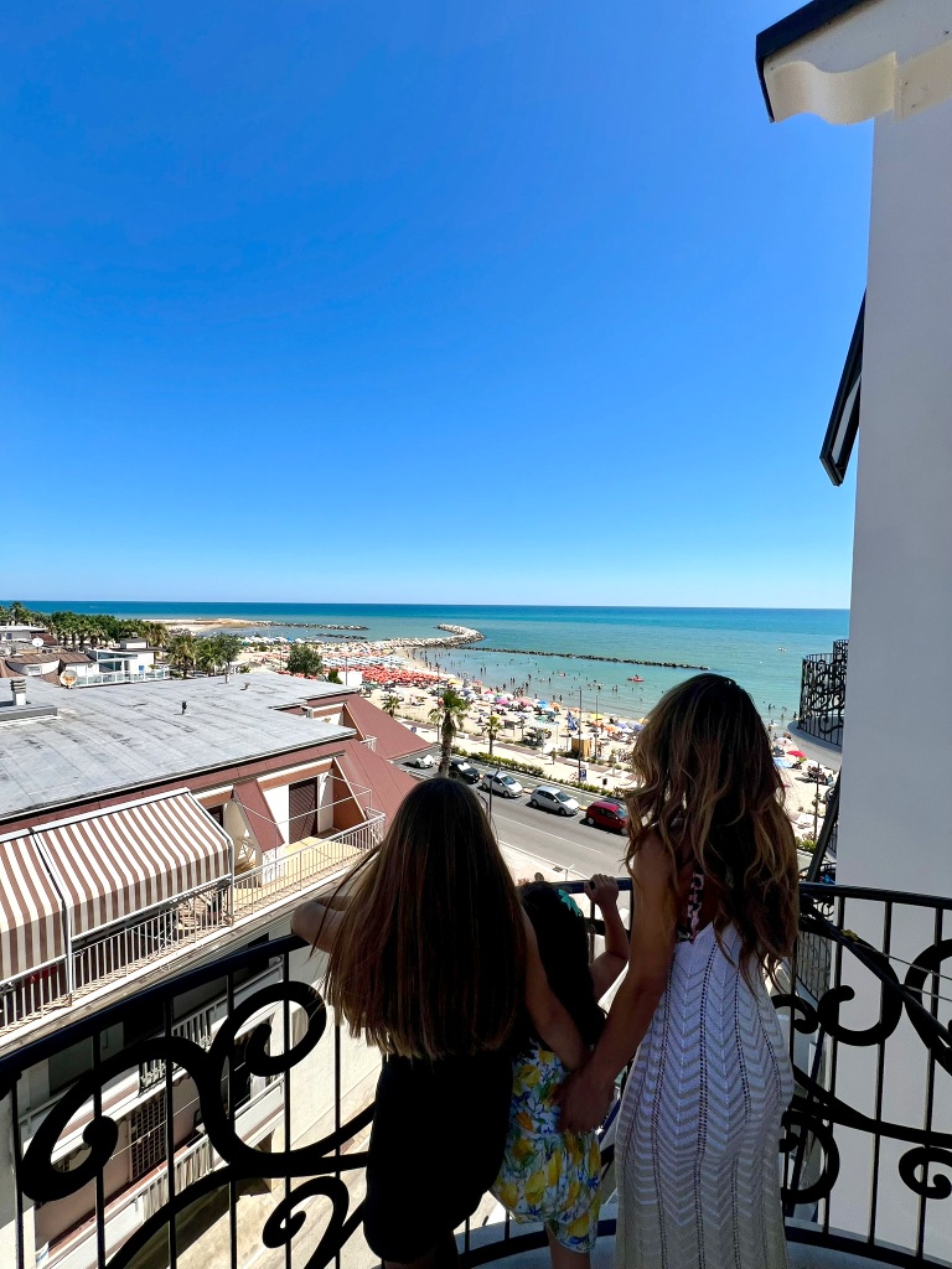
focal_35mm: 13
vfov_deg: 106.2
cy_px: 634
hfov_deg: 89.9
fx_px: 477
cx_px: 476
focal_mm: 1.57
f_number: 1.8
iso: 32
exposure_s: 1/2320
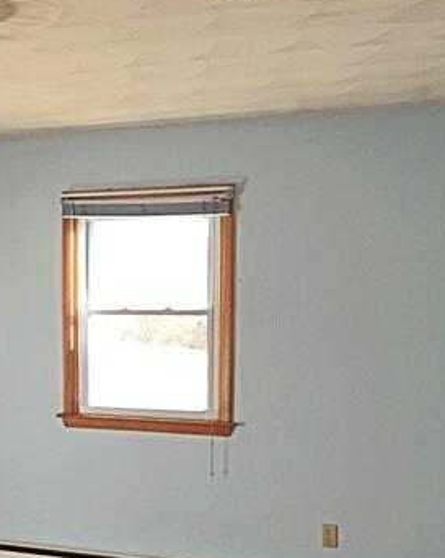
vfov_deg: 35.1
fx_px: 874
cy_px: 367
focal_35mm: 53
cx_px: 88
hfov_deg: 28.0
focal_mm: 4.15
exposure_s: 1/40
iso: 32
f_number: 2.2
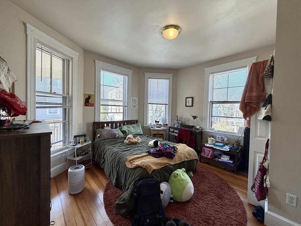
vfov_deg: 85.7
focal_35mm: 14
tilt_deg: -2.1
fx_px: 122
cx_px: 150
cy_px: 113
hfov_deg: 102.1
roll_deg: -1.1
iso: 160
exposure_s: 1/121
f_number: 2.2
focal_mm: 2.22
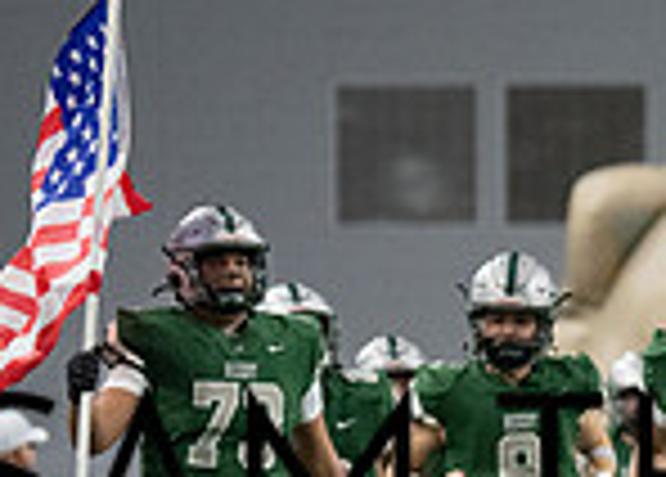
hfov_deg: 2.7
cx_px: 1142
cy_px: 596
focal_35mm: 736
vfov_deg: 2.0
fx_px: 13934
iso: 3200
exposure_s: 1/1250
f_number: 2.8
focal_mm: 156
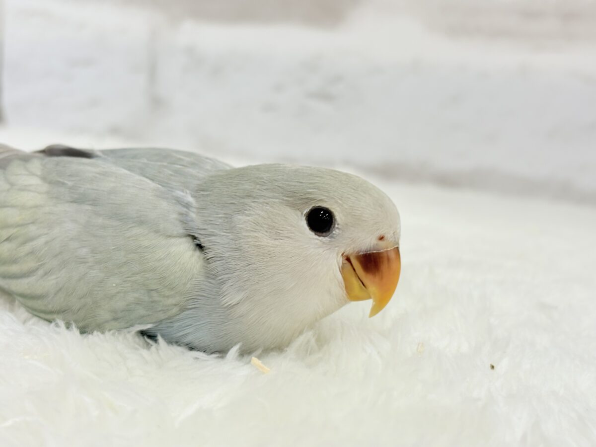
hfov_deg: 36.8
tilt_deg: -12.3
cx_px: 298
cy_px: 224
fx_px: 895
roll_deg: -3.7
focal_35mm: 52
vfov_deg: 28.0
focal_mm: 5.96
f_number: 1.6
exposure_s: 1/100
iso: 64
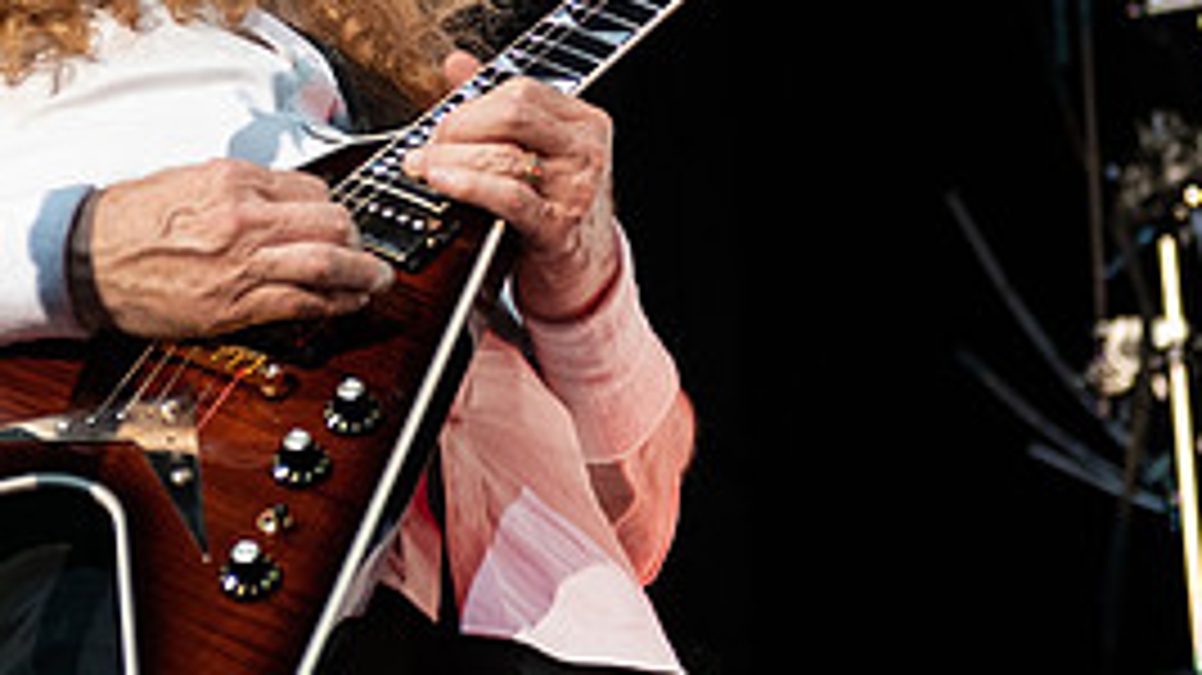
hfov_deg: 11.3
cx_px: 516
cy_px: -51
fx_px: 6086
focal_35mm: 191
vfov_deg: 6.3
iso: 2000
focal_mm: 52
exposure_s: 1/320
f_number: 3.2
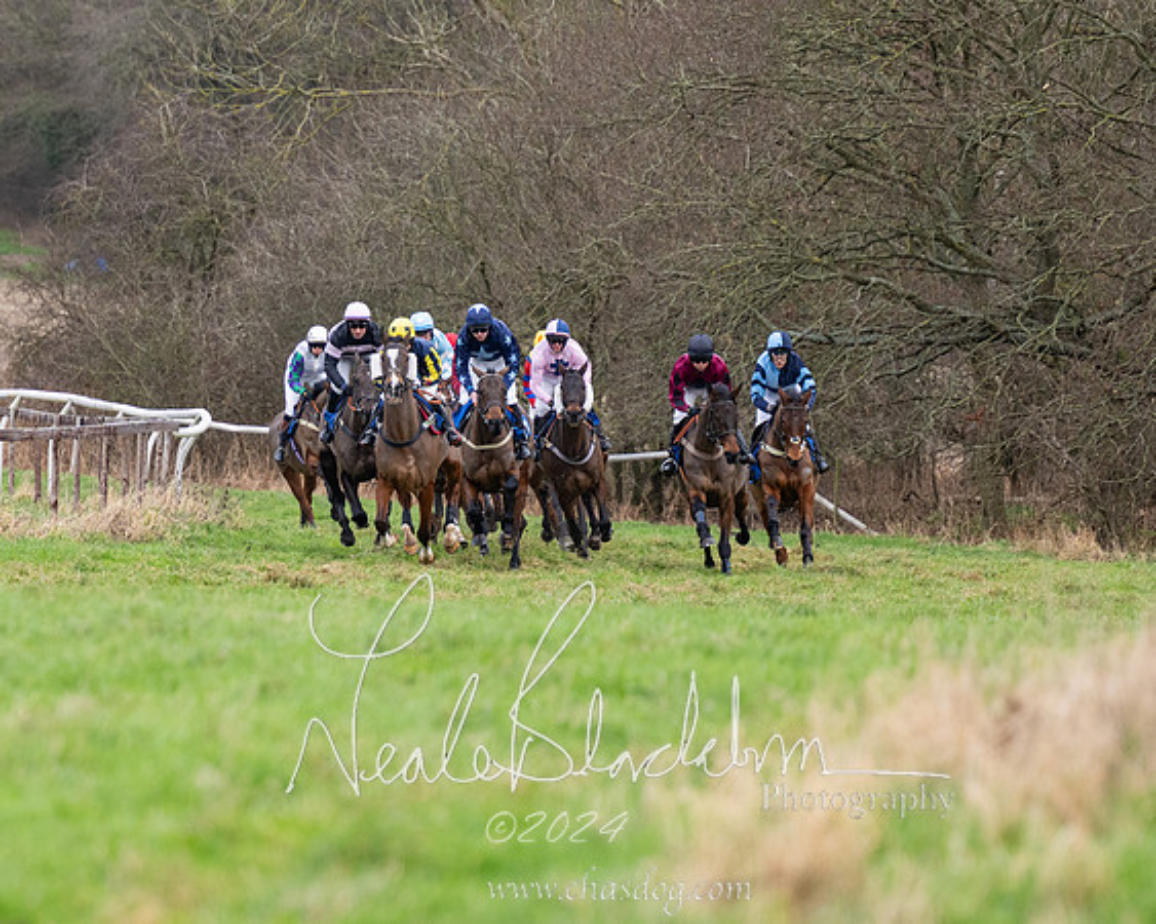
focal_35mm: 374
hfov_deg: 5.2
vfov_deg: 4.1
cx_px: 423
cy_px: 457
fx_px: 12808
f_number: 4
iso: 800
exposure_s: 1/1000
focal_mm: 200
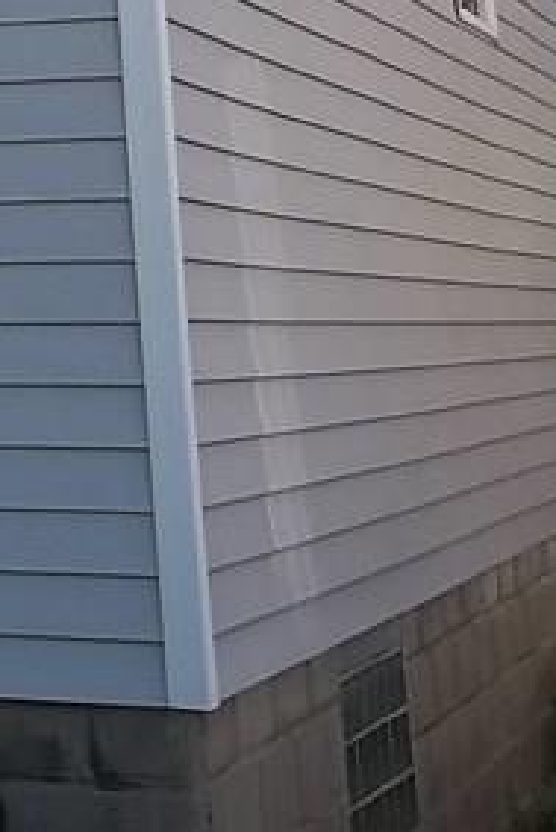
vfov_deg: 15.6
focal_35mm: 124
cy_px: -294
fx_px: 2869
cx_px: -777
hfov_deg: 9.8
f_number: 3.3
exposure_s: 1/400
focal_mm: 5.9
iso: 80
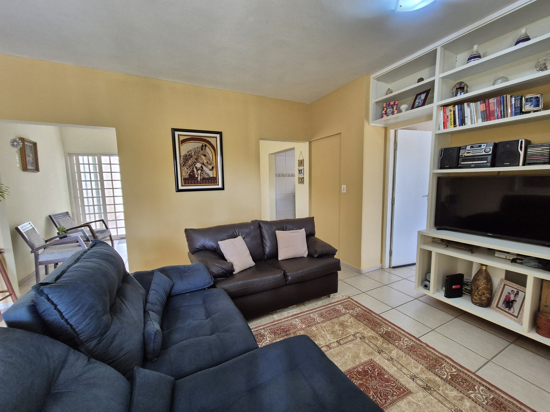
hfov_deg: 106.2
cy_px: 206
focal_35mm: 13
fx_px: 207
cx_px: 275
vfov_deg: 89.9
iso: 500
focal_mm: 2.2
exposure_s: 1/60
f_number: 2.2
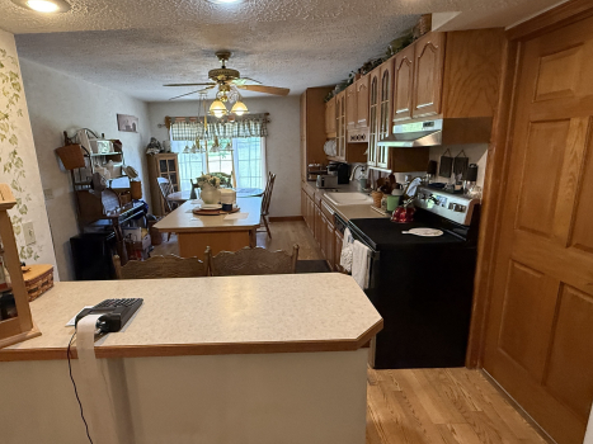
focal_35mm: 20
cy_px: 225
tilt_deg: -11.4
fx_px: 343
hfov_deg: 81.4
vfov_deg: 65.9
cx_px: 261
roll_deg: +0.5
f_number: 2.2
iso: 400
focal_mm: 2.22
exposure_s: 1/120
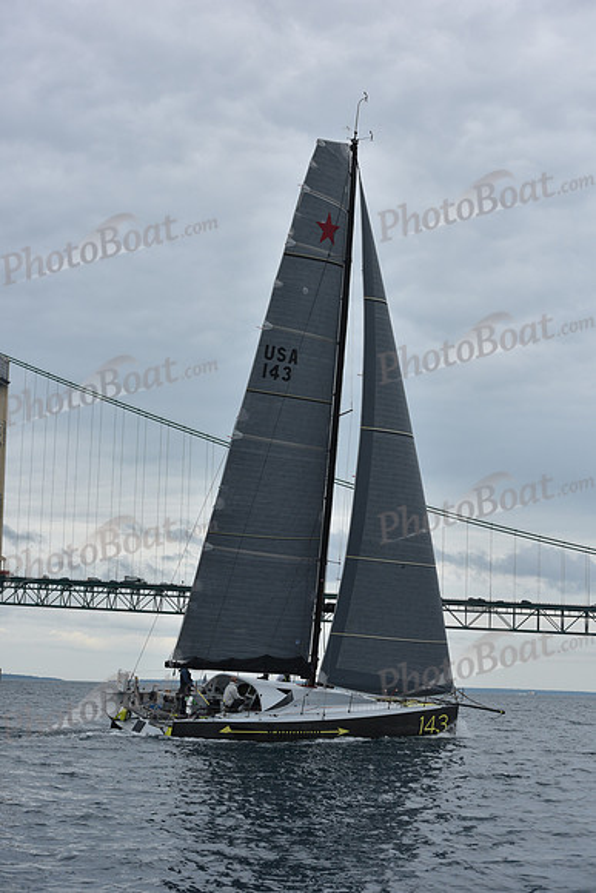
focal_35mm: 70
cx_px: 298
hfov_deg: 19.5
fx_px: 1737
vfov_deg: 28.8
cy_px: 446
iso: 250
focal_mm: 70
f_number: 7.1
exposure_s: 1/800
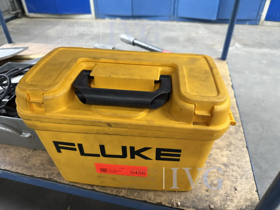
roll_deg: -0.1
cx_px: 140
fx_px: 194
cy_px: 105
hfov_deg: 71.6
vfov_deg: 56.8
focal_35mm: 24
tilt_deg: -36.5
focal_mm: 6.76
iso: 500
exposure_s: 1/50
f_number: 1.78
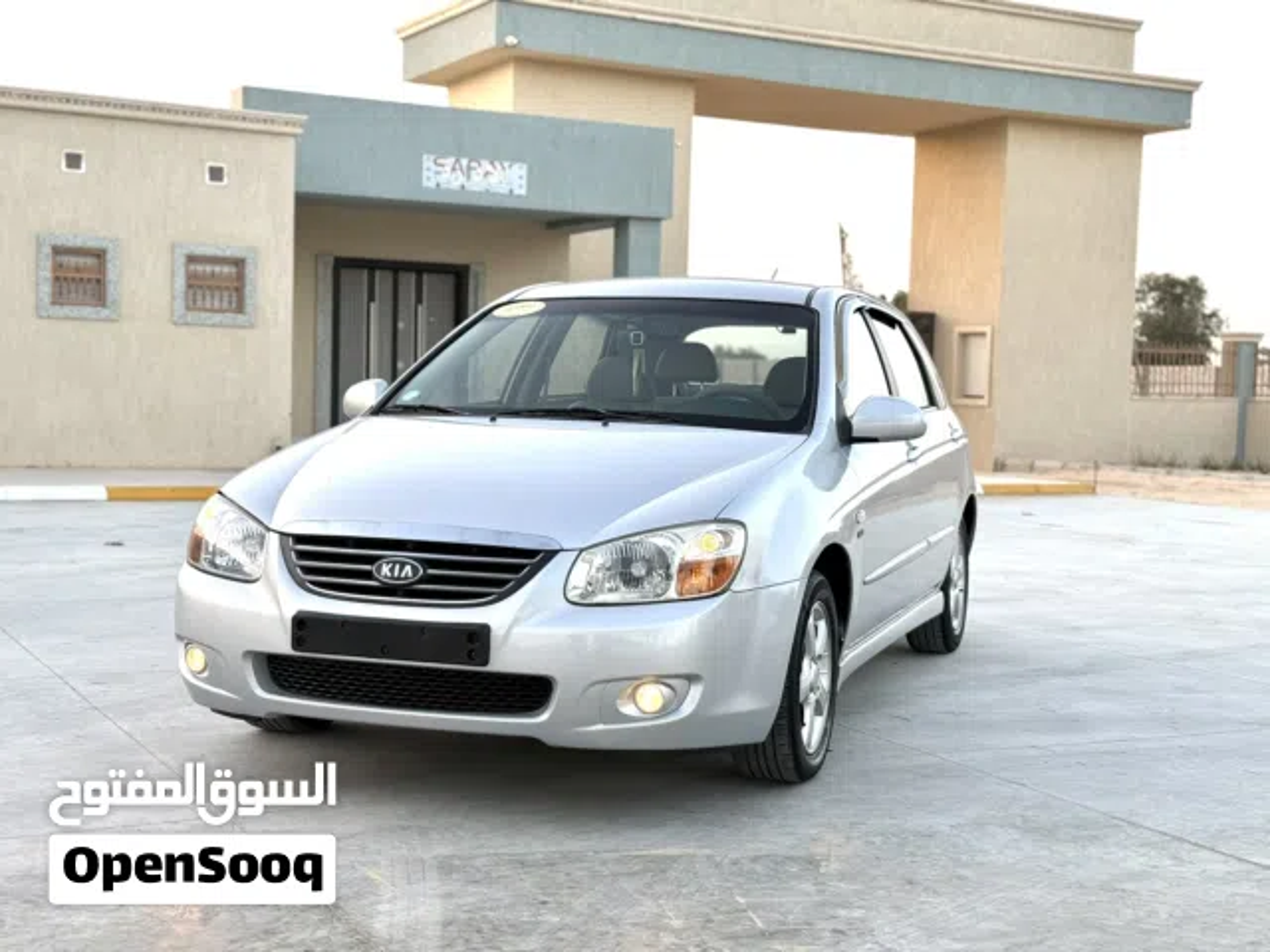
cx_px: 635
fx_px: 1761
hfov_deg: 39.7
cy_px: 476
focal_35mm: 48
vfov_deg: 30.3
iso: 80
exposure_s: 1/215
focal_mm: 6.76
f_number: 1.78
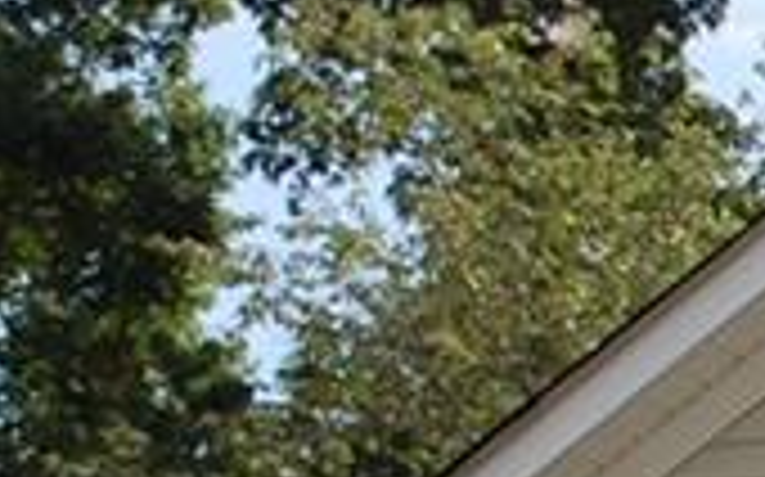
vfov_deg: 3.7
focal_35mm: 349
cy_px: 1454
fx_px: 7271
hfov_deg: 5.8
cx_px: 1863
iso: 200
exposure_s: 1/200
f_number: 7.1
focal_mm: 38
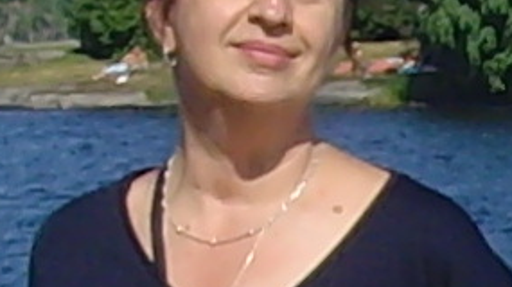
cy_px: 196
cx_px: 203
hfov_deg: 24.7
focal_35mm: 86
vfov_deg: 14.0
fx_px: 1167
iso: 80
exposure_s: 1/350
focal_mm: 6.6
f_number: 6.3
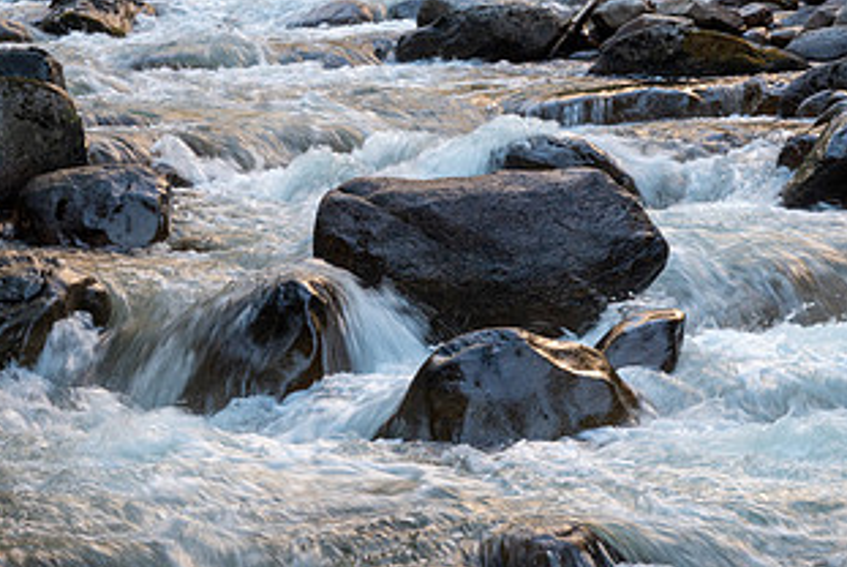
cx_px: 618
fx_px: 4168
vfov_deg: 7.8
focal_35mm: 177
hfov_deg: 11.6
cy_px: 375
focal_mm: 34.68
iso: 100
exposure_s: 1/20
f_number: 7.1
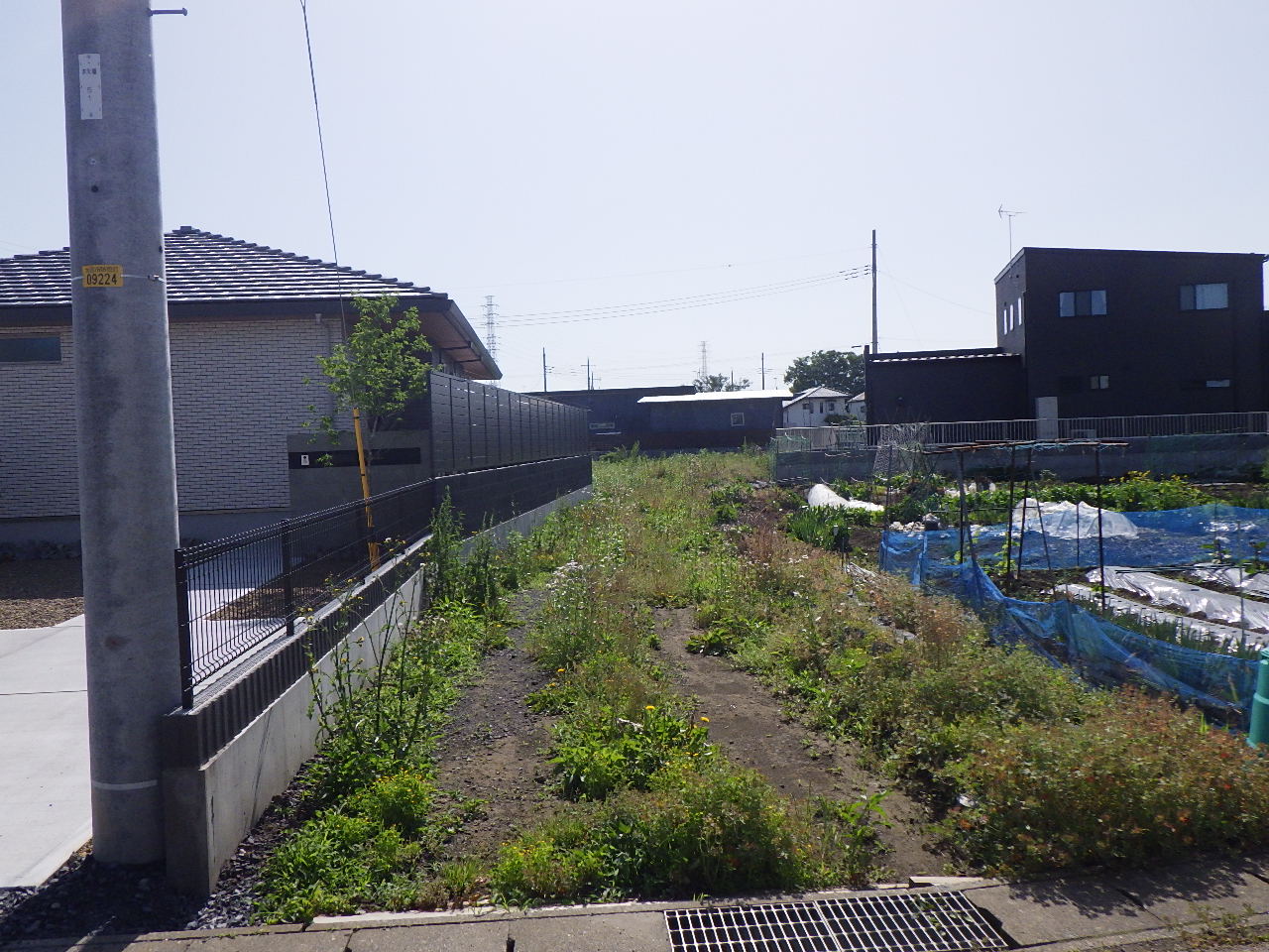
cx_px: 634
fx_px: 1026
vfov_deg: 49.7
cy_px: 476
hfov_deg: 63.4
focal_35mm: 28
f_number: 4.2
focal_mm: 5
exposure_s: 1/2500
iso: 250
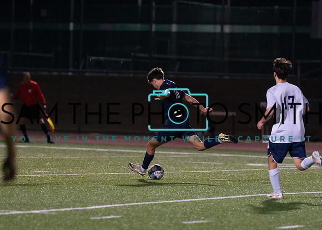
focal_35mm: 311
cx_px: 173
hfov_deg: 6.5
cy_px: 115
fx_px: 2841
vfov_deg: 4.6
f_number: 2.8
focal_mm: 200
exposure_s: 1/1000
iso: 2000
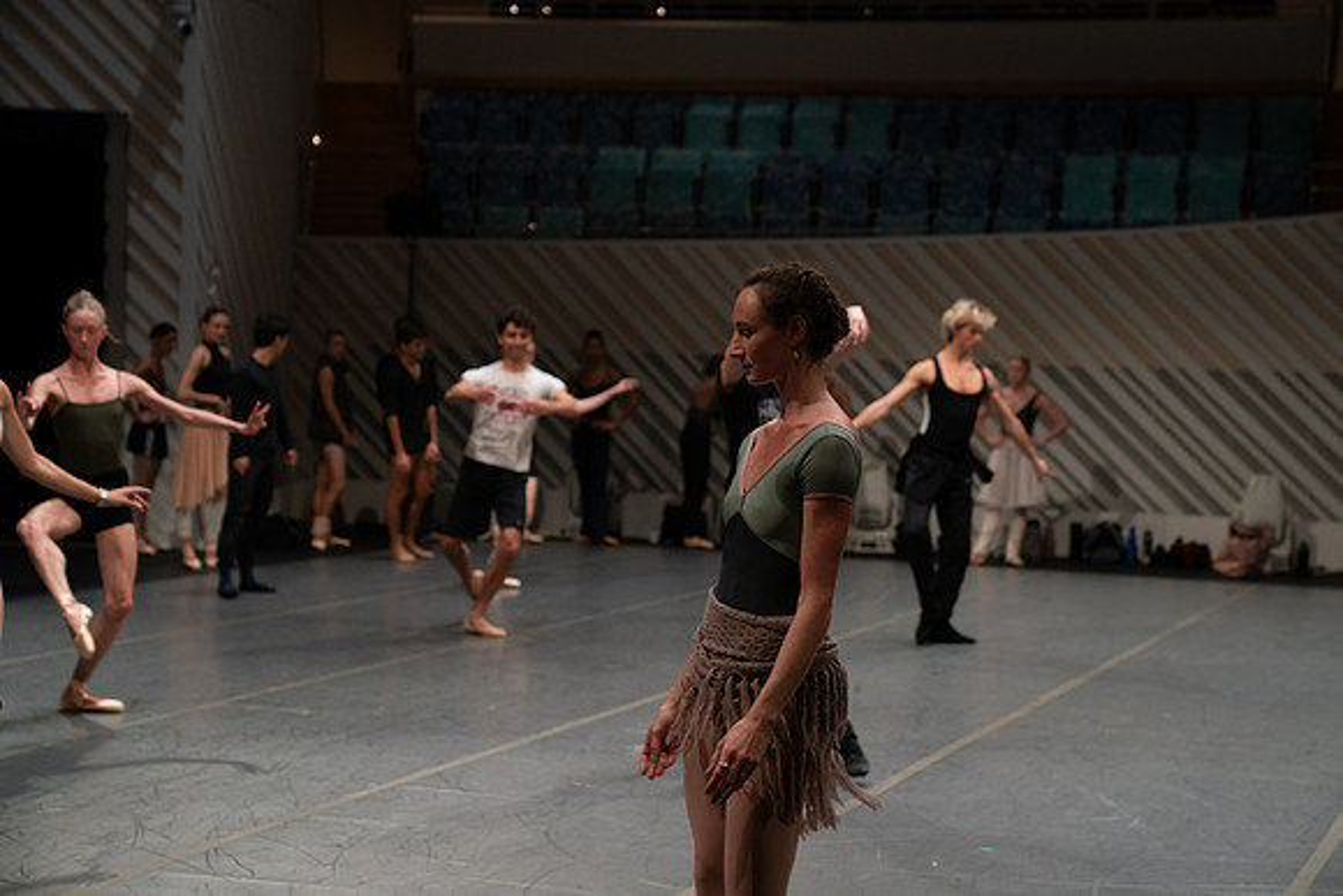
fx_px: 2612
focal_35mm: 70
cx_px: 672
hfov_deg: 28.8
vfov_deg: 19.5
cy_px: 448
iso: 3200
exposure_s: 1/400
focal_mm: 70
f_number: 4
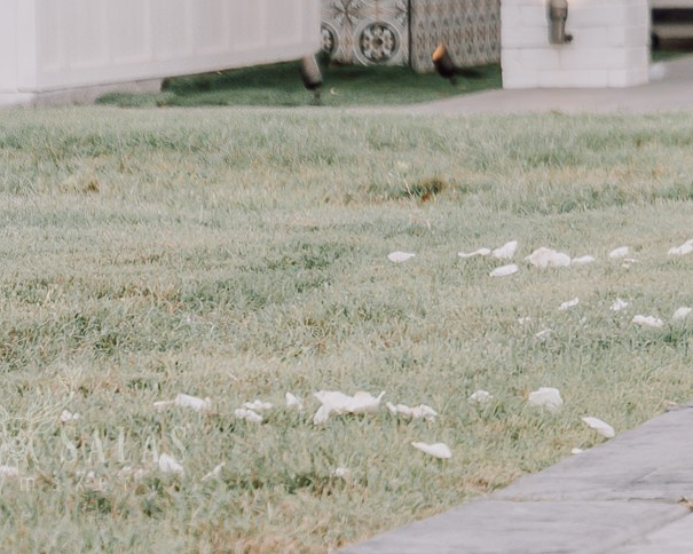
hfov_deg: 5.0
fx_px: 7835
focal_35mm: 382
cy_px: -126
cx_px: 1069
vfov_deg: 4.0
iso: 250
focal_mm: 70
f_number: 2.8
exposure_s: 1/320
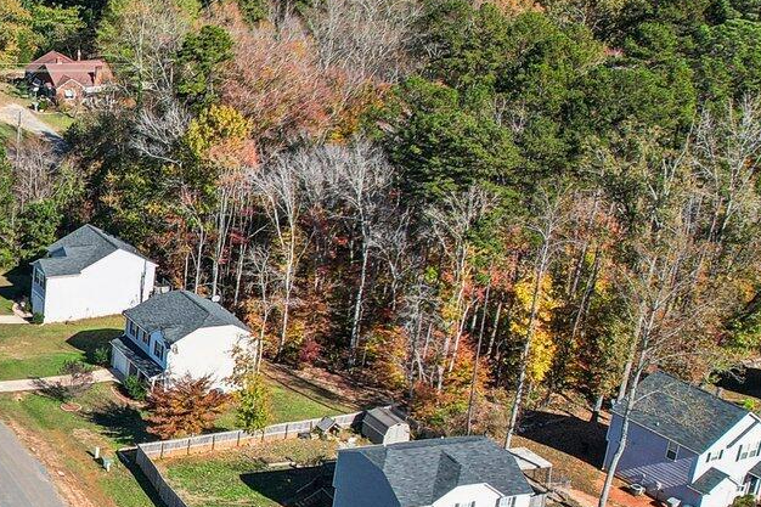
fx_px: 1522
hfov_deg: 24.0
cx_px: -271
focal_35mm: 72
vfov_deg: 18.8
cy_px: 369
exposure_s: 1/1250
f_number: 2.8
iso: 100
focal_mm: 8.4
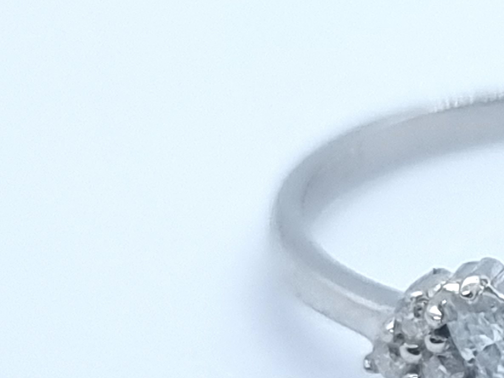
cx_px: 653
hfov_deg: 21.8
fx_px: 1179
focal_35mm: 81
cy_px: 250
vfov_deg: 18.2
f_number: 1.8
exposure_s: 1/250
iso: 100
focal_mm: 6.7
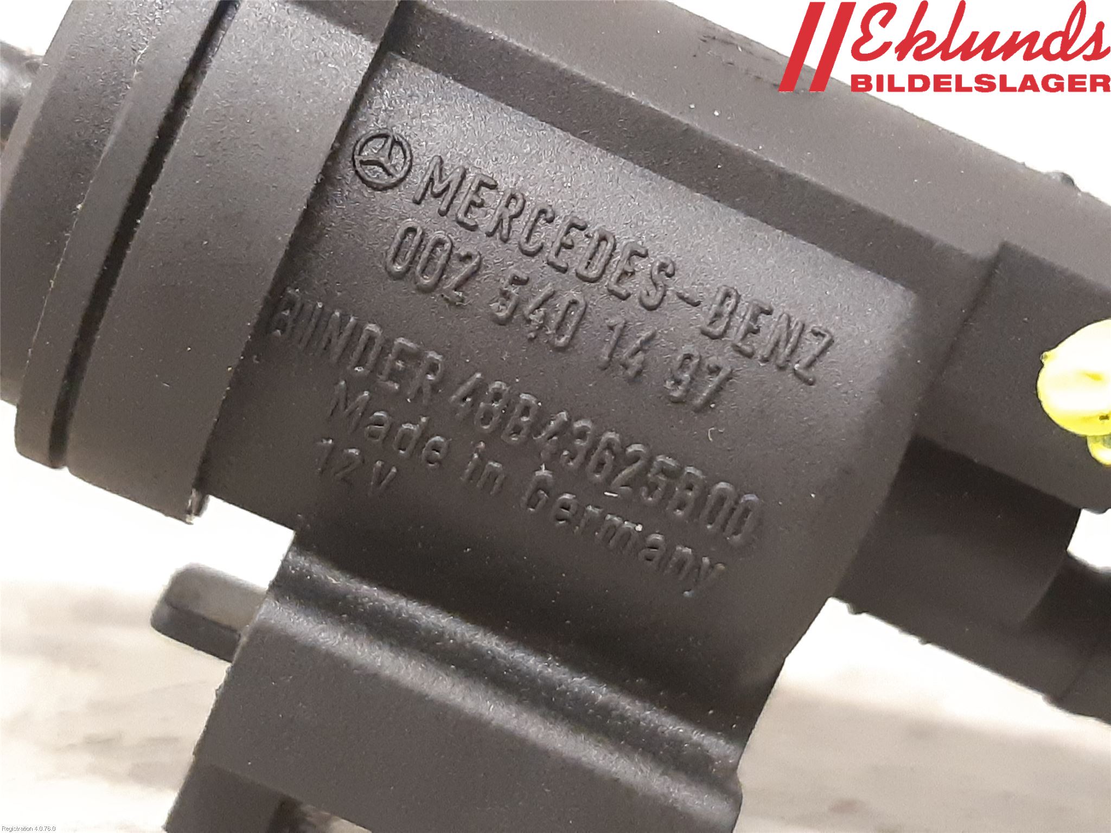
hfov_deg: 67.3
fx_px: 834
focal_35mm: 26
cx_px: 556
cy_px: 416
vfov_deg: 53.1
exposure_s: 1/25
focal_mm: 3.93
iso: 400
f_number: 1.7
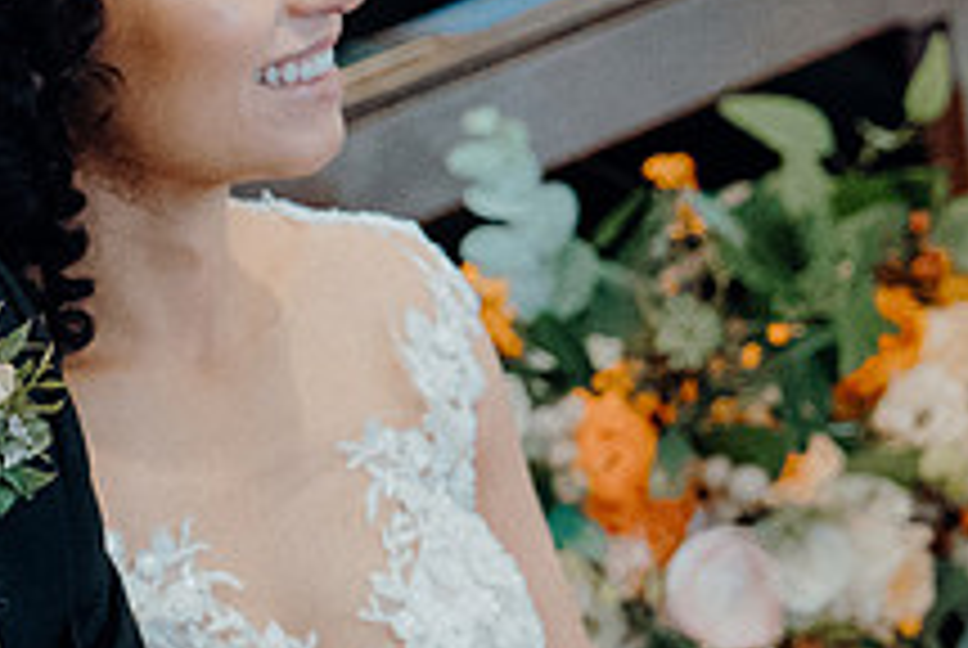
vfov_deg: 4.9
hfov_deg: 7.2
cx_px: -329
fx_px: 7620
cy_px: 268
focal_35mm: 283
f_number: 3.5
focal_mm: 70
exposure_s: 1/160
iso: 4000
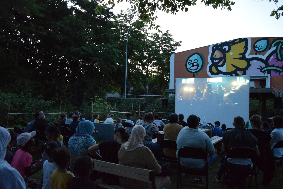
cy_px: 94
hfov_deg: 67.4
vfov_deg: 47.9
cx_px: 142
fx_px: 212
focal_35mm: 27
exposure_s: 1/60
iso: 5600
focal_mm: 18
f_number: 3.5
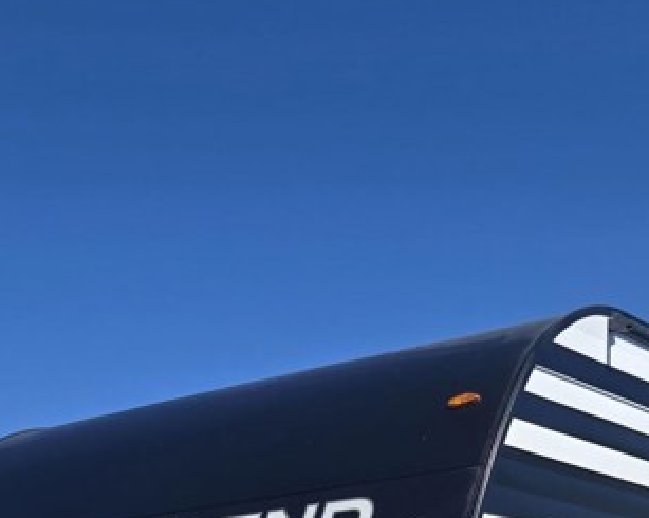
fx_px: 1439
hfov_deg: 25.4
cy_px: 681
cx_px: 366
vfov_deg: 18.9
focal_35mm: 75
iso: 25
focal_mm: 5.4
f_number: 1.8
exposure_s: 1/2365
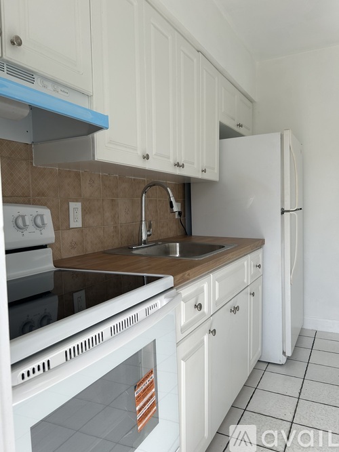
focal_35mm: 26
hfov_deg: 53.0
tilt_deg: -5.2
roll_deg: +0.4
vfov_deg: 67.3
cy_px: 226
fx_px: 340
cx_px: 170
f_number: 1.5
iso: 50
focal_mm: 5.7
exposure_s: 1/539
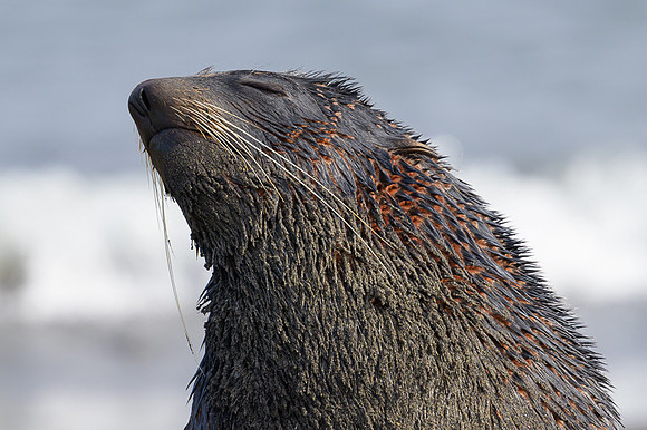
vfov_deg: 1.6
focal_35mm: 883
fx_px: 15858
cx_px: 209
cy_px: 104
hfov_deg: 2.3
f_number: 8
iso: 800
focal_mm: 560
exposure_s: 1/800
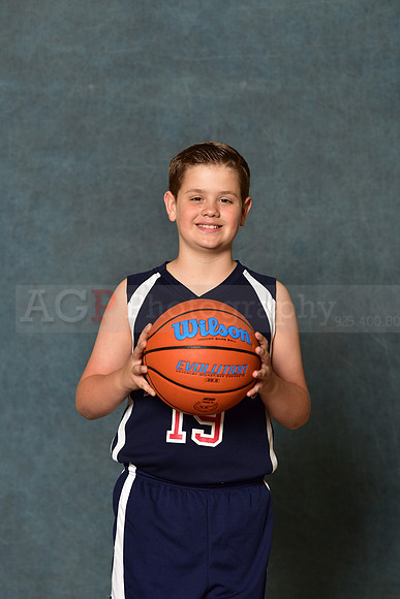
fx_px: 1699
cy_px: 300
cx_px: 200
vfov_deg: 20.0
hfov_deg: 13.4
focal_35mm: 102
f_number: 4.5
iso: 250
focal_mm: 102
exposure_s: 1/200
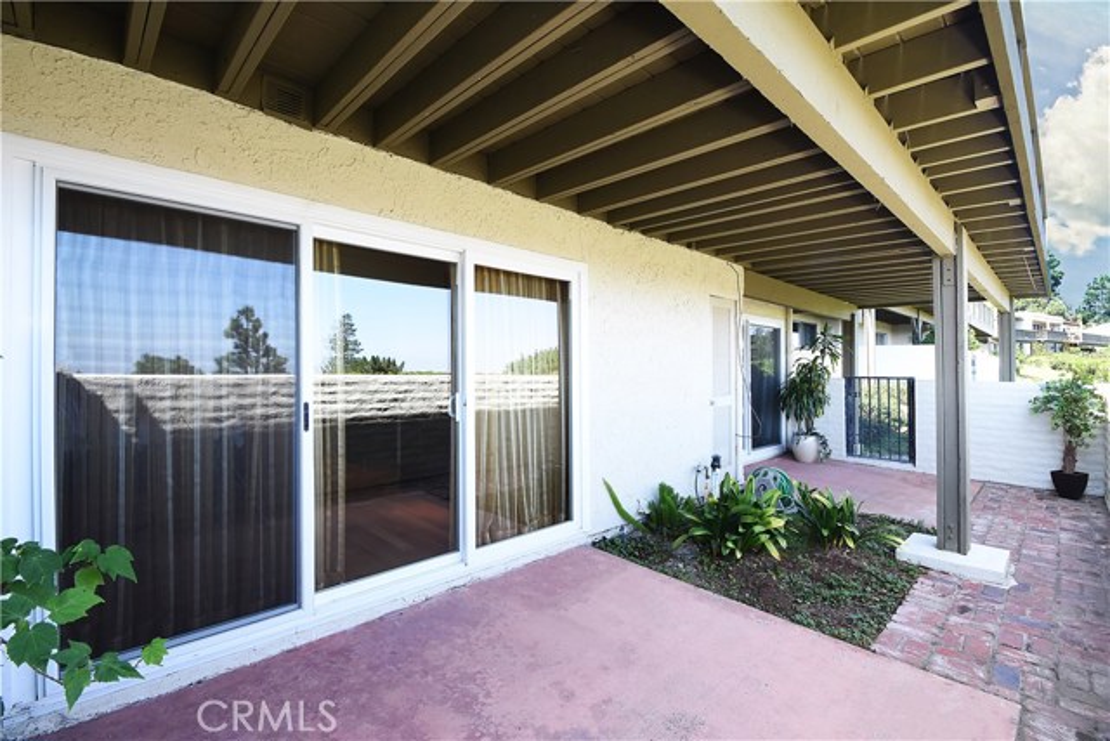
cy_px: 370
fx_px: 463
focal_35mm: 15
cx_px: 555
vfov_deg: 77.4
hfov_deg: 100.4
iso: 640
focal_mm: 10
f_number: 11
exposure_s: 1/60
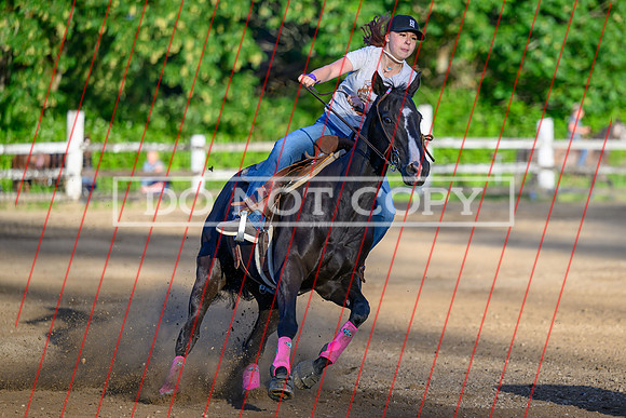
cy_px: 191
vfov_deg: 7.2
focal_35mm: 192
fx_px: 3331
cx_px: 358
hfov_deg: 10.7
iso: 360
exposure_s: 1/2500
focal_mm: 150
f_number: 2.8
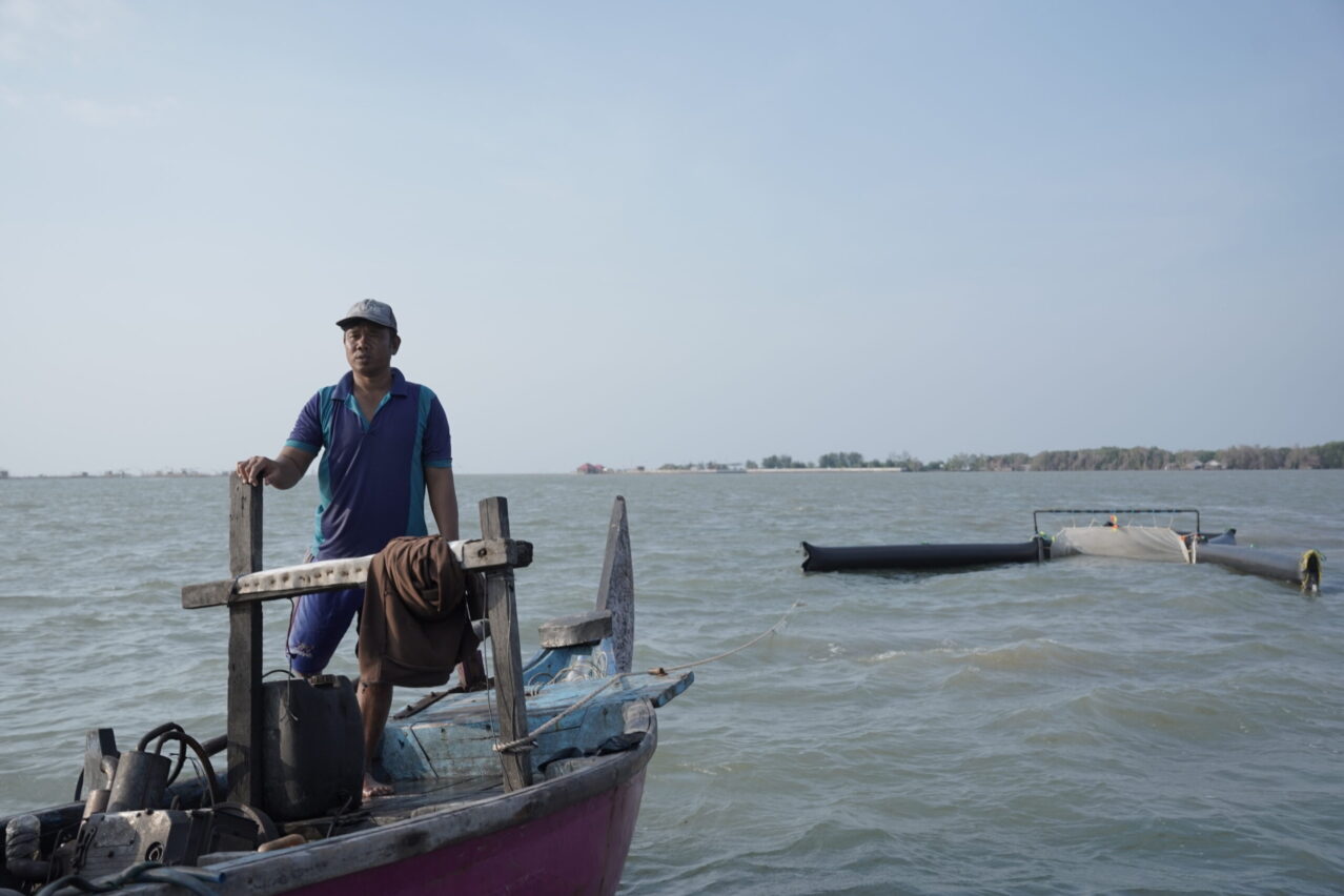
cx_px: 672
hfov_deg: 51.4
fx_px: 1396
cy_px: 448
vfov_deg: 35.6
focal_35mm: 37
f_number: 5.6
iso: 500
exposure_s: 1/160
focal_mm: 37.4
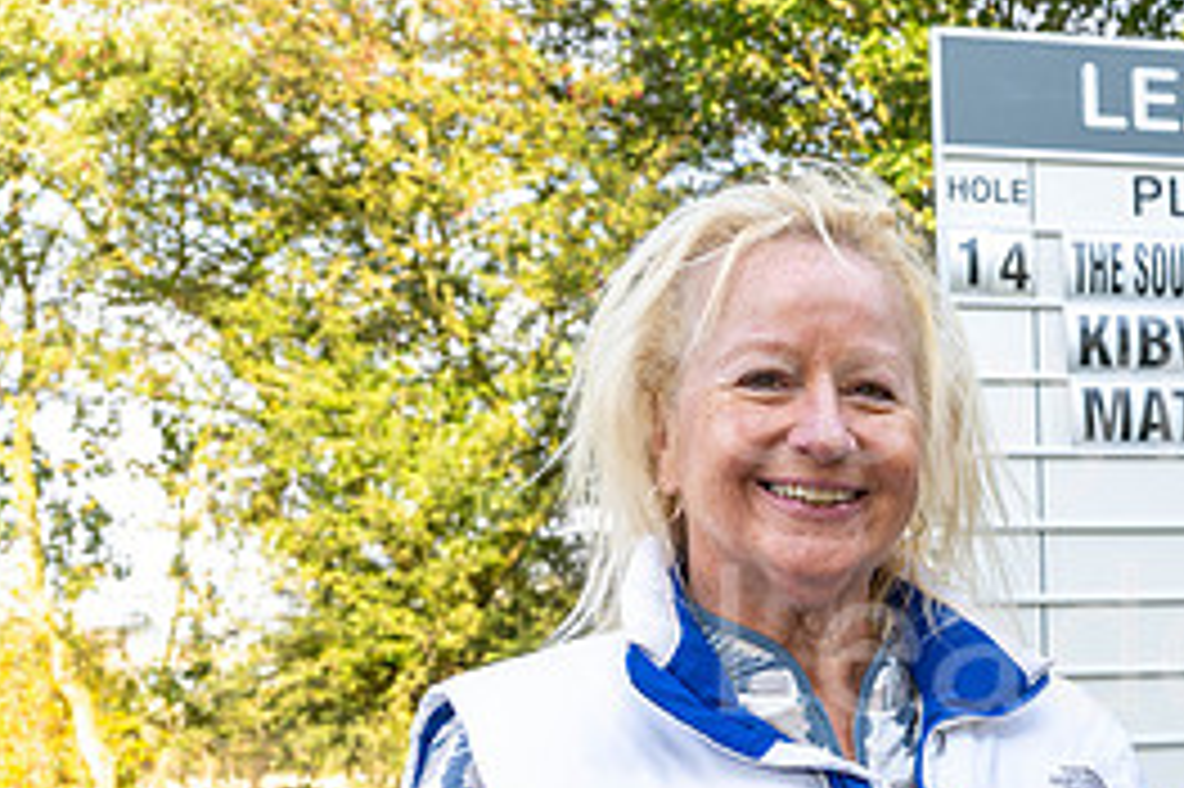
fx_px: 2103
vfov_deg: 20.8
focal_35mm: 64
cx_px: 1301
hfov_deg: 28.6
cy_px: 682
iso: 250
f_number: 6.3
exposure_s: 1/250
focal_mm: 29
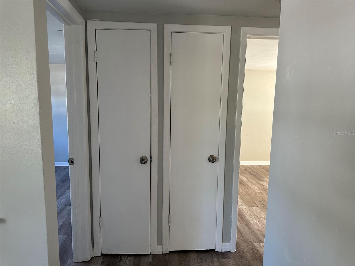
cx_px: 178
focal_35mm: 24
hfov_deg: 71.6
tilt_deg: -7.5
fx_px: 246
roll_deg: -1.0
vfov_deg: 56.8
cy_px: 133
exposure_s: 1/118
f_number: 1.78
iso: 250
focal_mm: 6.86
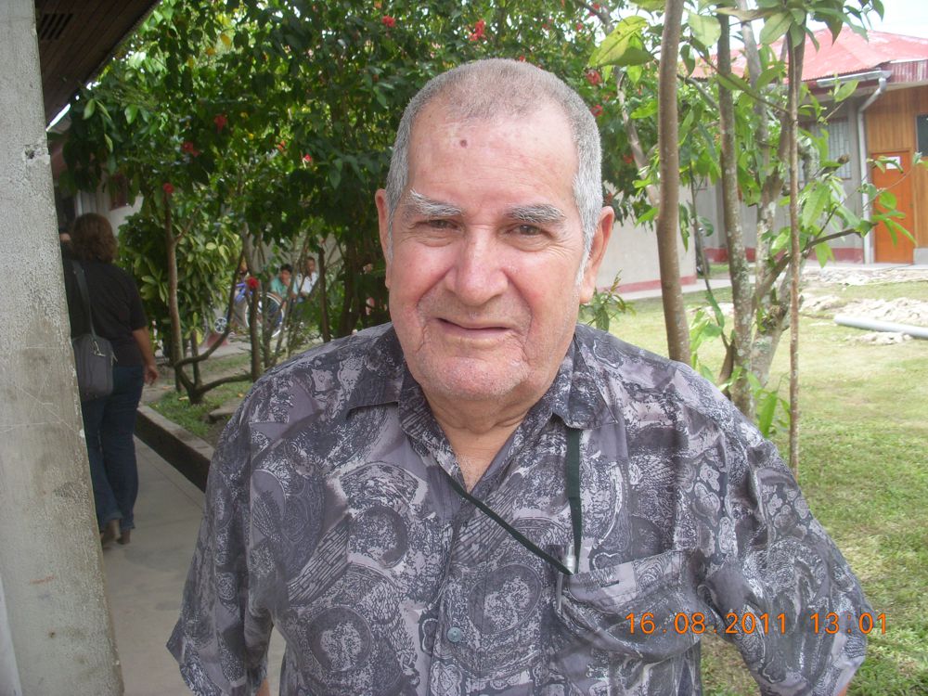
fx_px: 1019
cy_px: 348
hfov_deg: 49.0
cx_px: 464
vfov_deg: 37.7
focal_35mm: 38
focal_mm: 6.3
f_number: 3.3
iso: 100
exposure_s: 1/200
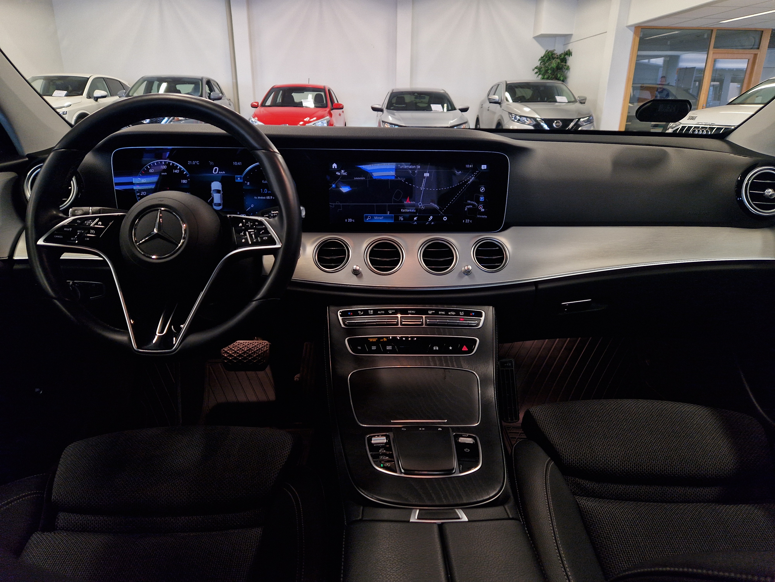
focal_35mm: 23
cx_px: 388
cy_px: 291
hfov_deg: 73.9
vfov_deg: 58.9
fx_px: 515
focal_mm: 5.4
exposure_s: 1/51
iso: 64
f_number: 1.8
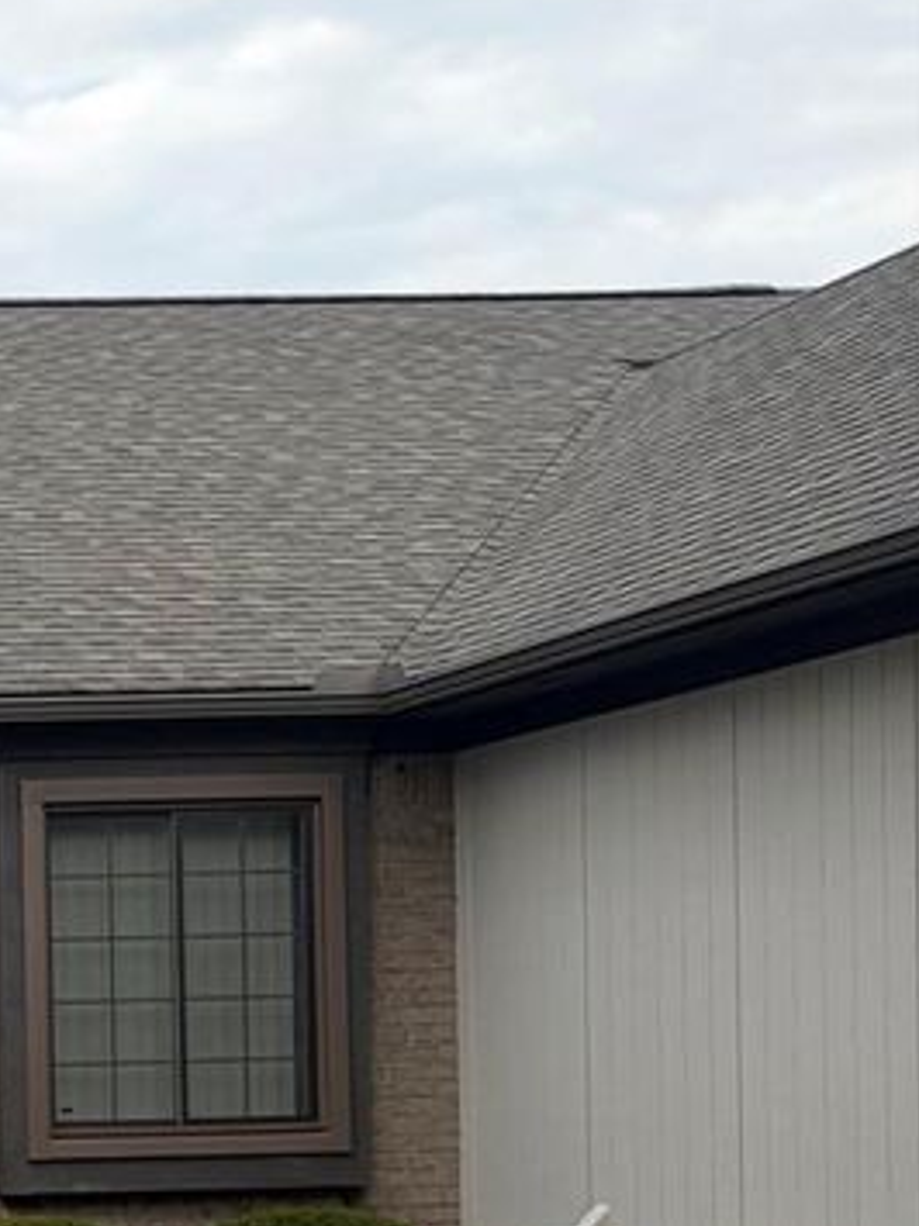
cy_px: 1200
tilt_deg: -1.3
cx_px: -840
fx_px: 3542
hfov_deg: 13.1
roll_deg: +2.1
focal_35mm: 100
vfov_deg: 19.1
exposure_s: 1/1626
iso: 50
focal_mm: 5.96
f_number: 1.6
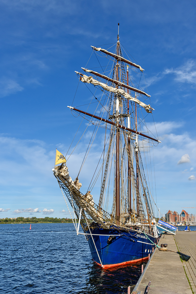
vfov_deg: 61.9
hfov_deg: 43.6
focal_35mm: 30
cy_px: 147
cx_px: 98
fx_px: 245
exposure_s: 1/1250
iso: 200
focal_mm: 20
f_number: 8
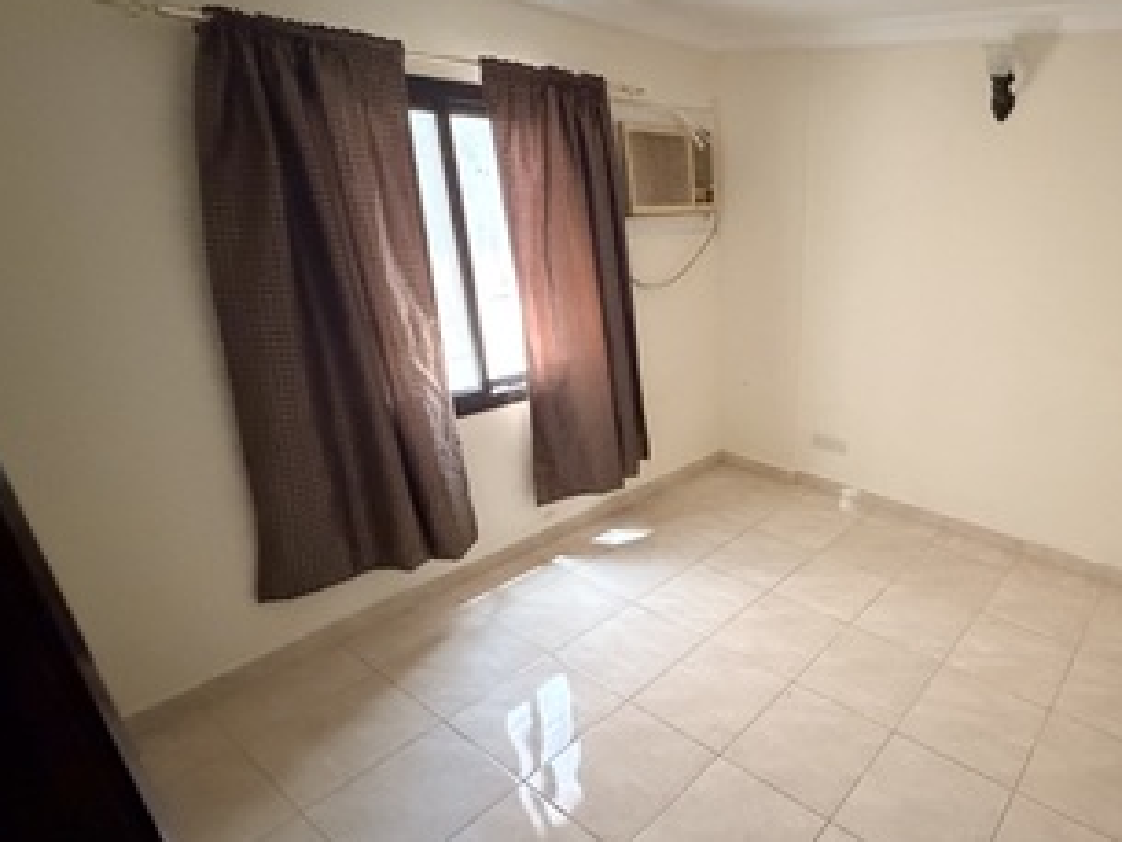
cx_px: 819
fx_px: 681
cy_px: 458
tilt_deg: -20.8
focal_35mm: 21
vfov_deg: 63.4
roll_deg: +0.1
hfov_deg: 74.3
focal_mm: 2.22
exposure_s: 1/53
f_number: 2.2
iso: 1250
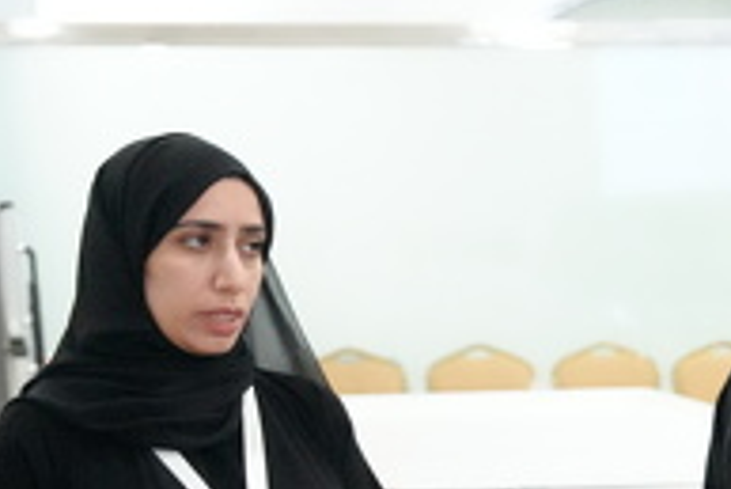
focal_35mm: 203
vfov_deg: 6.7
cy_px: 593
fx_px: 4125
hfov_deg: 9.7
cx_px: 1250
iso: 12800
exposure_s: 1/400
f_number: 5.6
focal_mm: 49
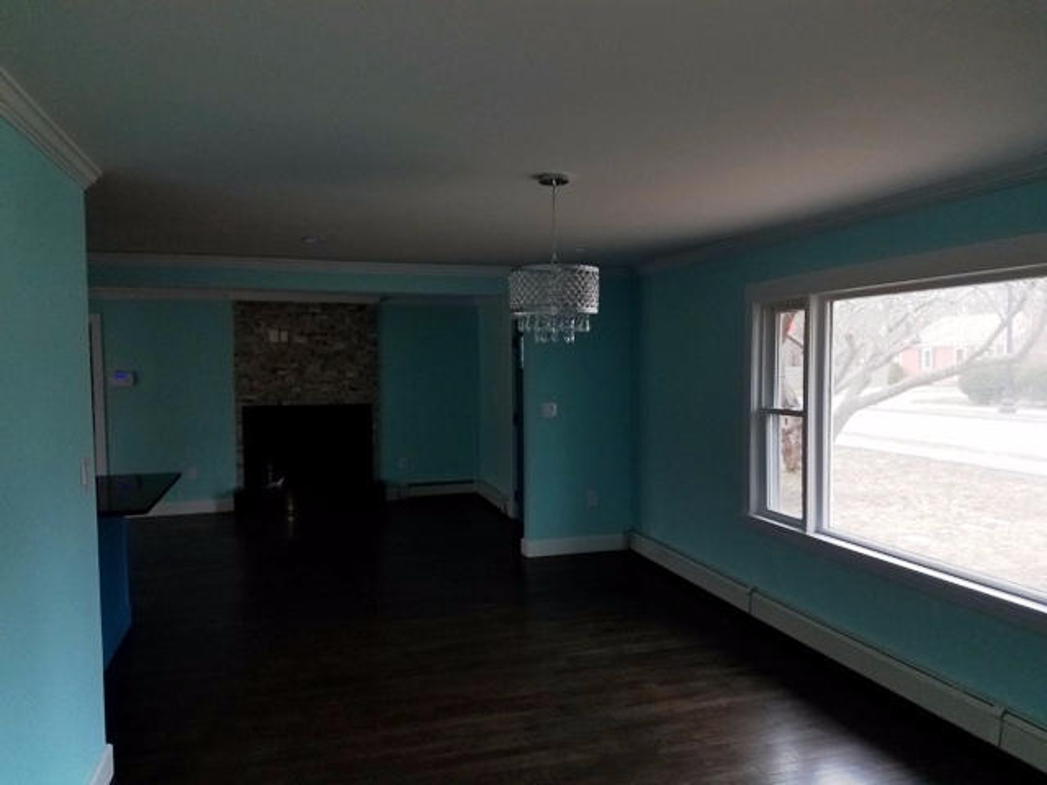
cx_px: 524
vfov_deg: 53.1
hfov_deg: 67.3
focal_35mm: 26
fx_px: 786
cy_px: 392
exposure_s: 1/60
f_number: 1.7
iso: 50
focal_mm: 4.2
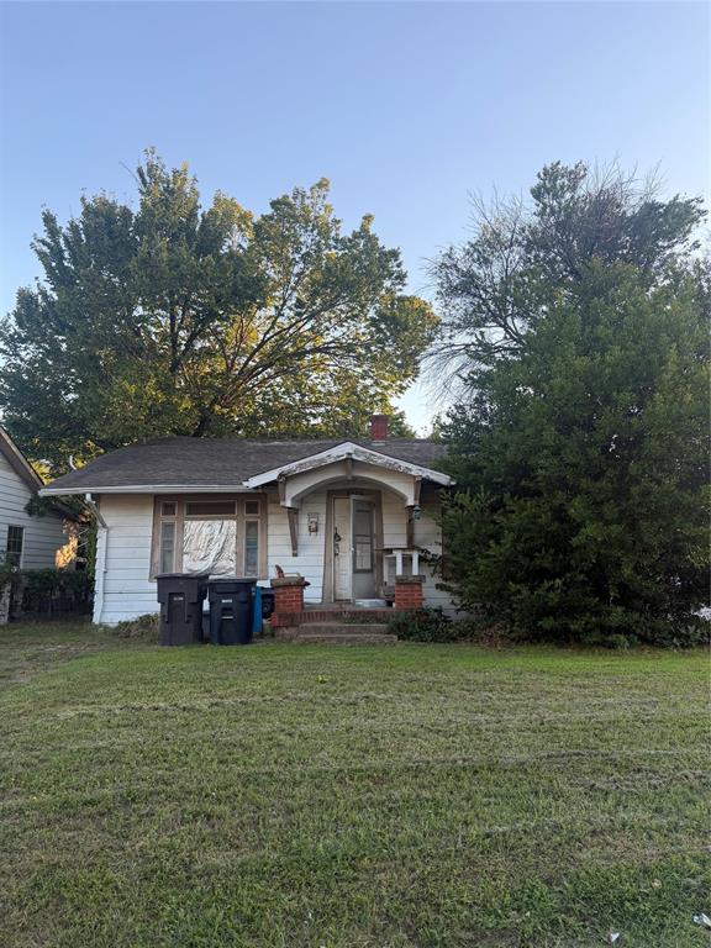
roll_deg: -0.4
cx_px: 356
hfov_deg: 56.8
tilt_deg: +6.7
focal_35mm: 24
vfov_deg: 71.6
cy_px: 474
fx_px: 657
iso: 80
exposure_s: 1/225
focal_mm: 6.76
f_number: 1.78
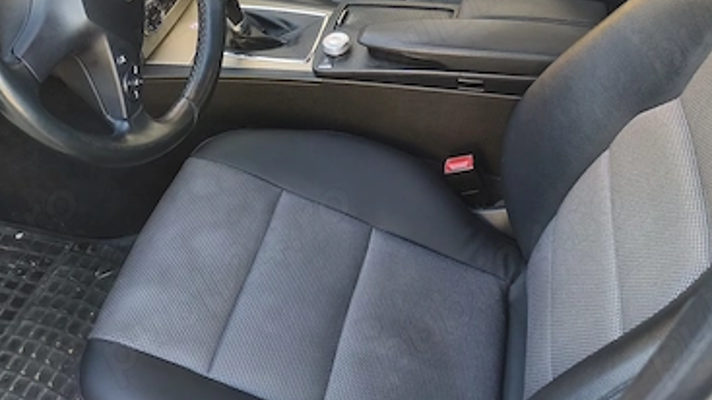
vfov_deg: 27.4
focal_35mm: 41
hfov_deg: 49.4
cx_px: 361
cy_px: 4
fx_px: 774
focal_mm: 6.14
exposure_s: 1/99.9
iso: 200
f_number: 1.65
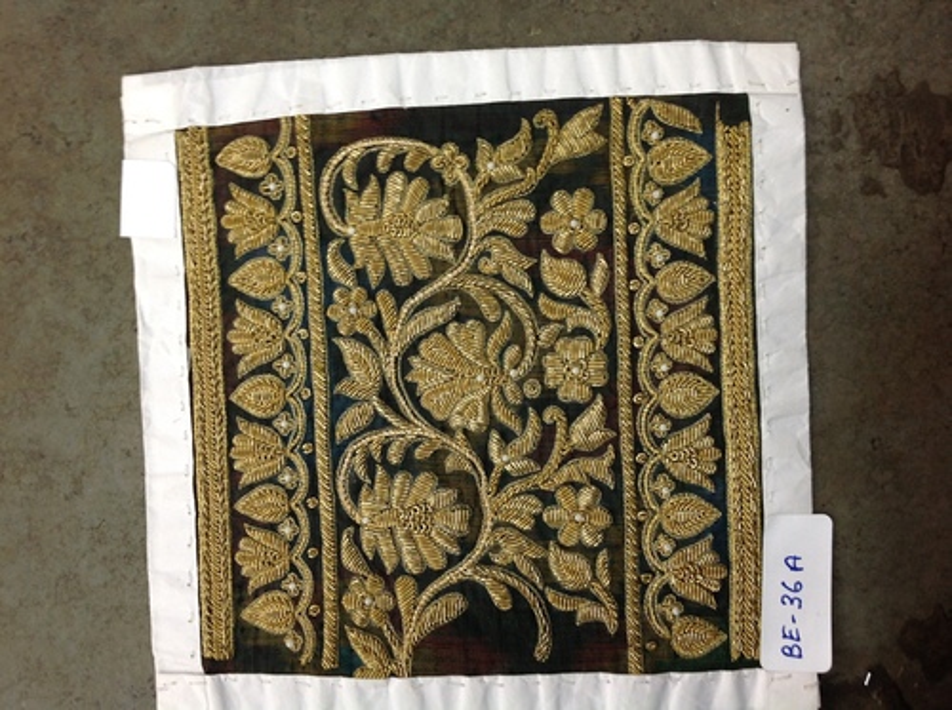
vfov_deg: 40.6
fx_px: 961
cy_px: 355
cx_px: 476
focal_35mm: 35
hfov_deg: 52.7
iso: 80
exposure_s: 1/17
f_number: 2.4
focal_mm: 4.28
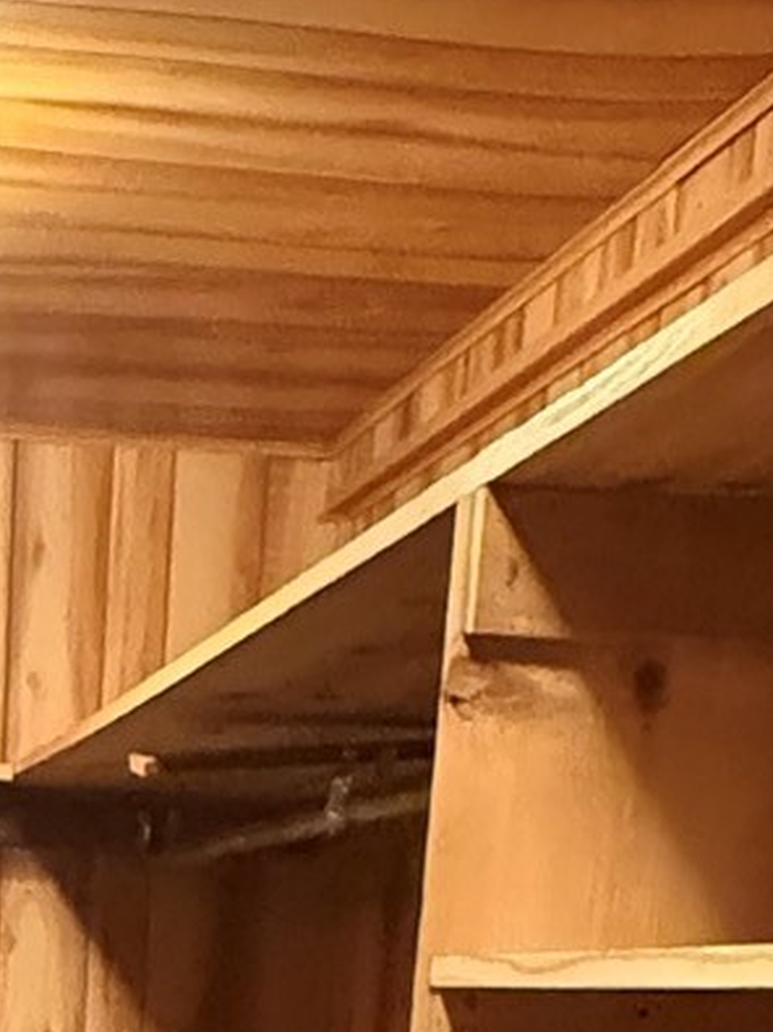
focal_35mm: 68
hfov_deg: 20.7
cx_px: -52
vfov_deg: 22.9
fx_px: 2026
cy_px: 1570
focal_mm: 2.22
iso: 1250
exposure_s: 1/40
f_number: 2.2
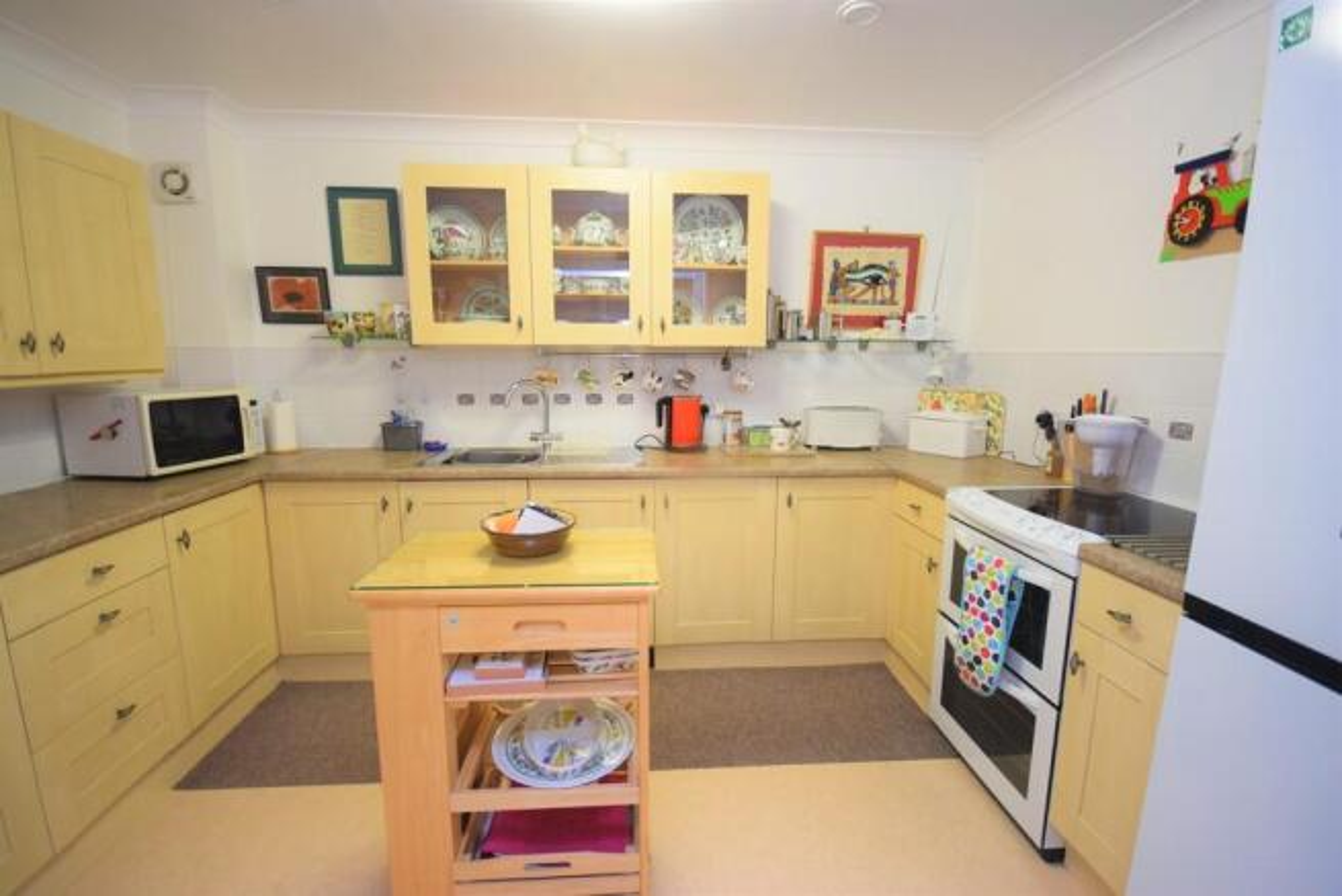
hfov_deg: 100.4
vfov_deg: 77.4
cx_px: 671
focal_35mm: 15
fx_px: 559
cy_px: 448
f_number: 4
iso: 800
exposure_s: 1/60
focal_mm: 10
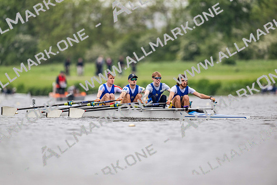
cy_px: 92
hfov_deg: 3.4
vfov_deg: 2.3
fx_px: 4618
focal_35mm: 600
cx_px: 138
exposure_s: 1/2000
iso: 1400
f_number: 4
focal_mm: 600
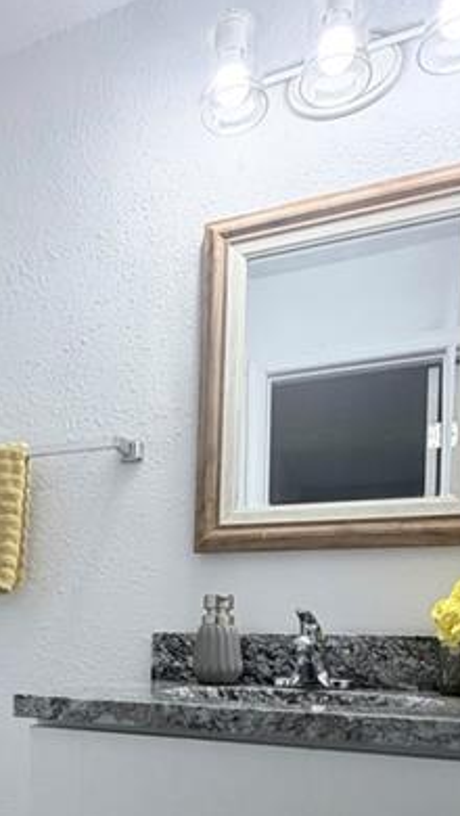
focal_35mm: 30
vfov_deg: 58.9
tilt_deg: -2.3
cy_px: 661
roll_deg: -1.0
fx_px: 649
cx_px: 117
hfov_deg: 38.1
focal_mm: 2.22
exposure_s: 1/120
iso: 125
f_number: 2.2
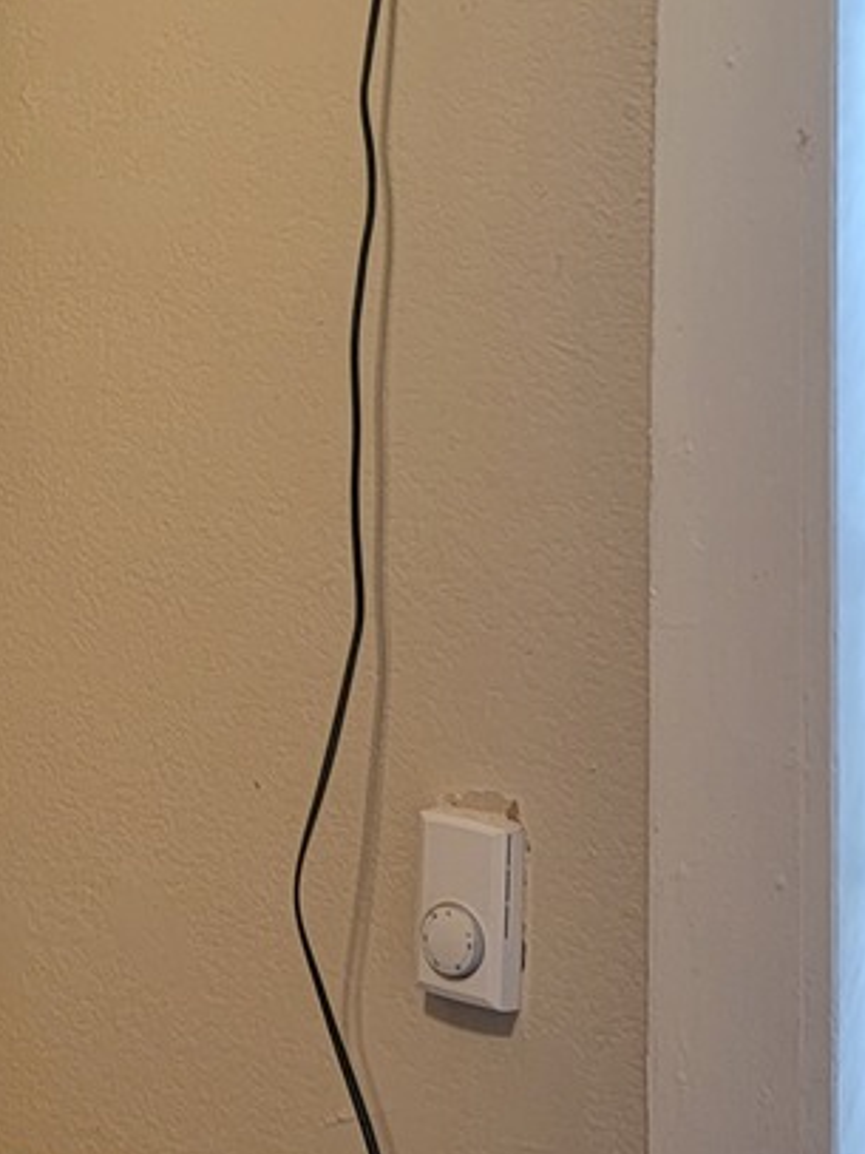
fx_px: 2834
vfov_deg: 21.9
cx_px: 199
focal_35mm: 85
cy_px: -94
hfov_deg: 17.2
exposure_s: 1/40
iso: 160
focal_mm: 6.7
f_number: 1.8
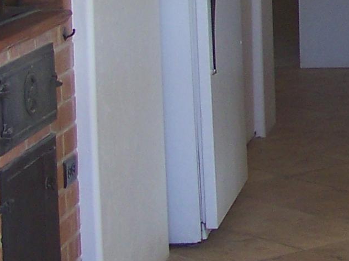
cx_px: 526
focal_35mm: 171
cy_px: -133
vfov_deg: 8.5
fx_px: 1724
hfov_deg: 11.1
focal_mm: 5.85
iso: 64
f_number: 2.8
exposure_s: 1/30
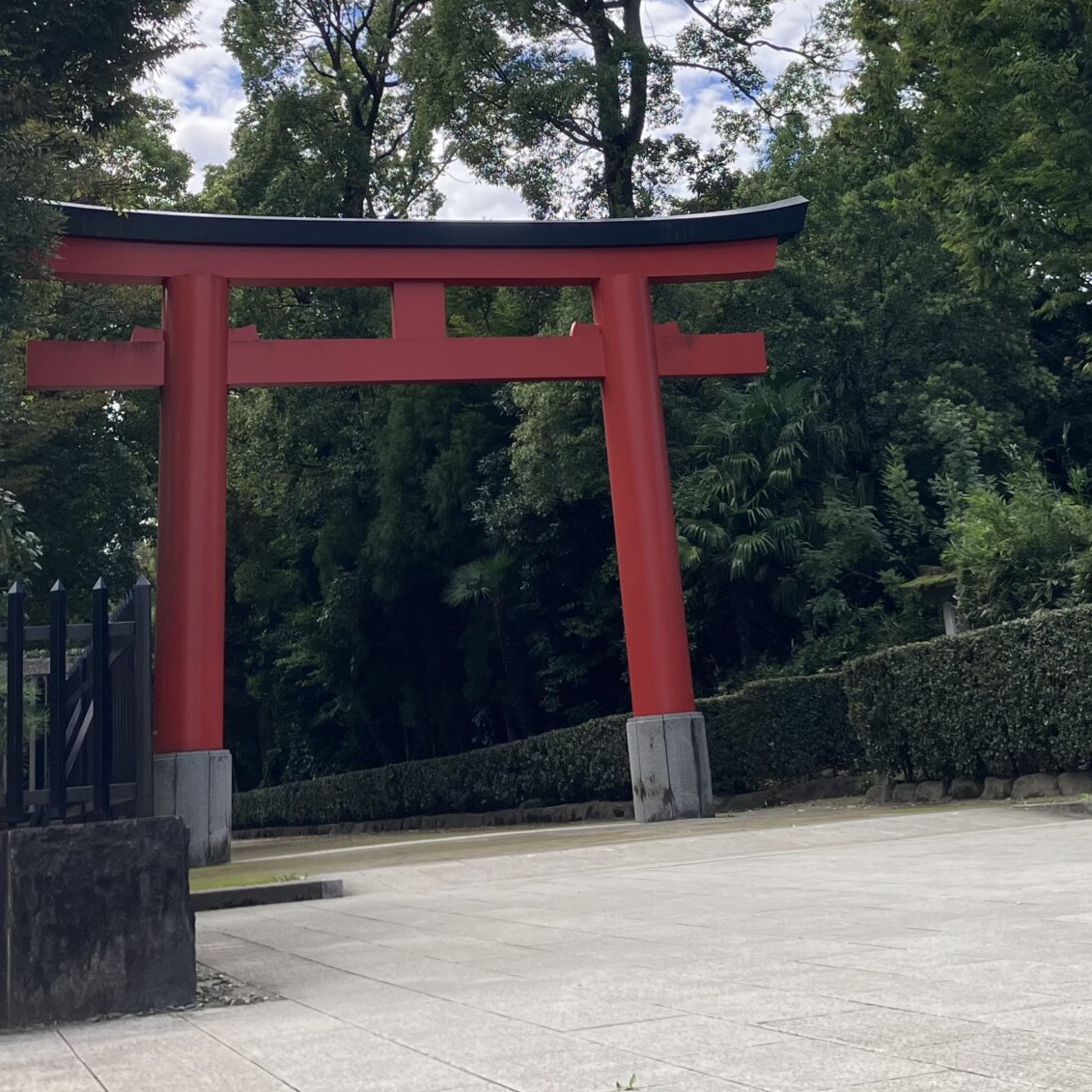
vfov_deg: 29.8
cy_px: 197
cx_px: 719
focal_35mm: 56
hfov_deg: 30.4
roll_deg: +4.2
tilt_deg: +17.1
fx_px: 1999
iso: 32
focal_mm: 3.99
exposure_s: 1/1473
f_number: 1.8
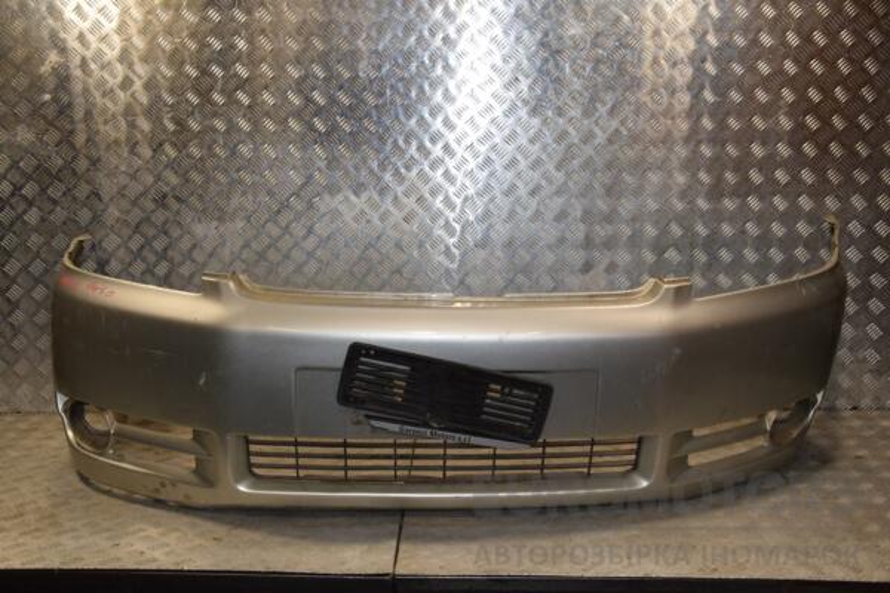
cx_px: 445
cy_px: 296
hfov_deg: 49.6
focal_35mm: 39
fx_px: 964
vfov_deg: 34.2
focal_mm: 26
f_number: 8
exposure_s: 1/200
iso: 800
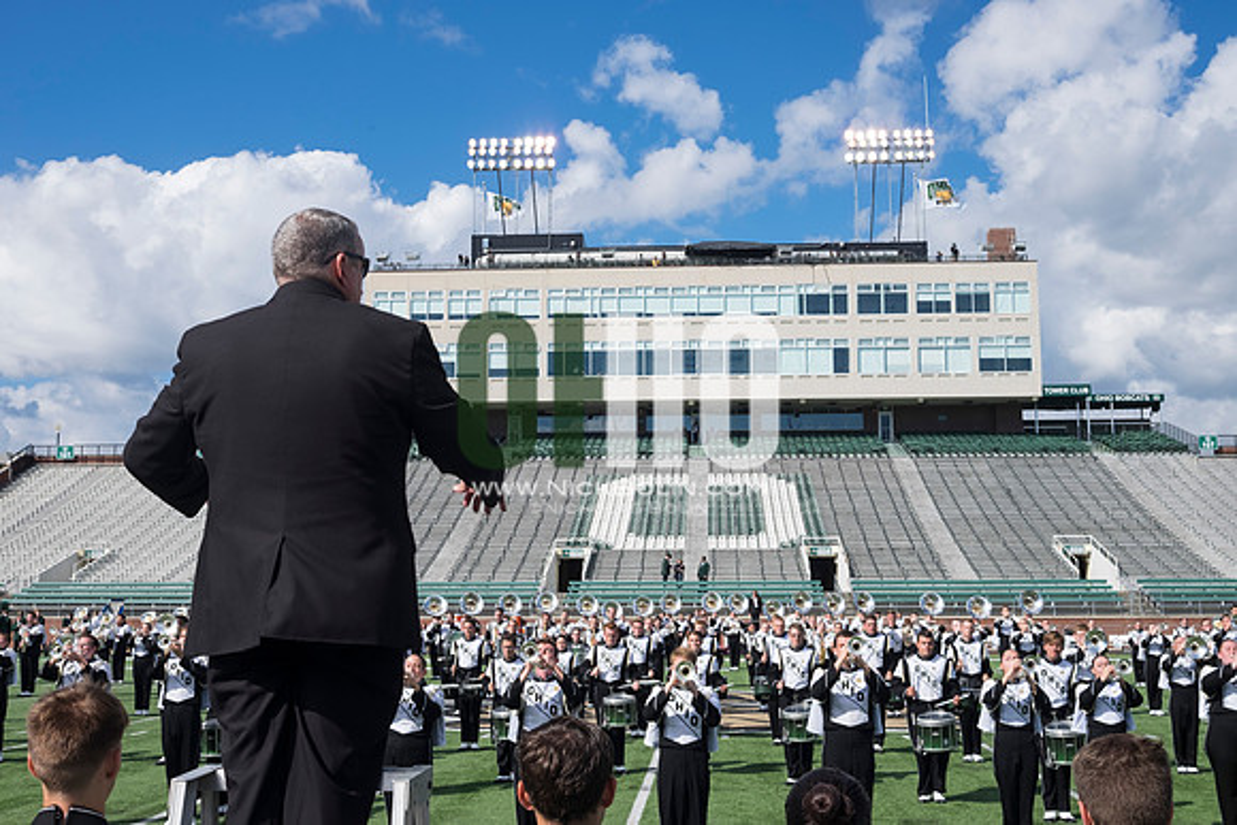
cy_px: 412
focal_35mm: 41
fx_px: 1409
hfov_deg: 47.4
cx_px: 618
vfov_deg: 32.6
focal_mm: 27
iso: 200
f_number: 9
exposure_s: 1/400
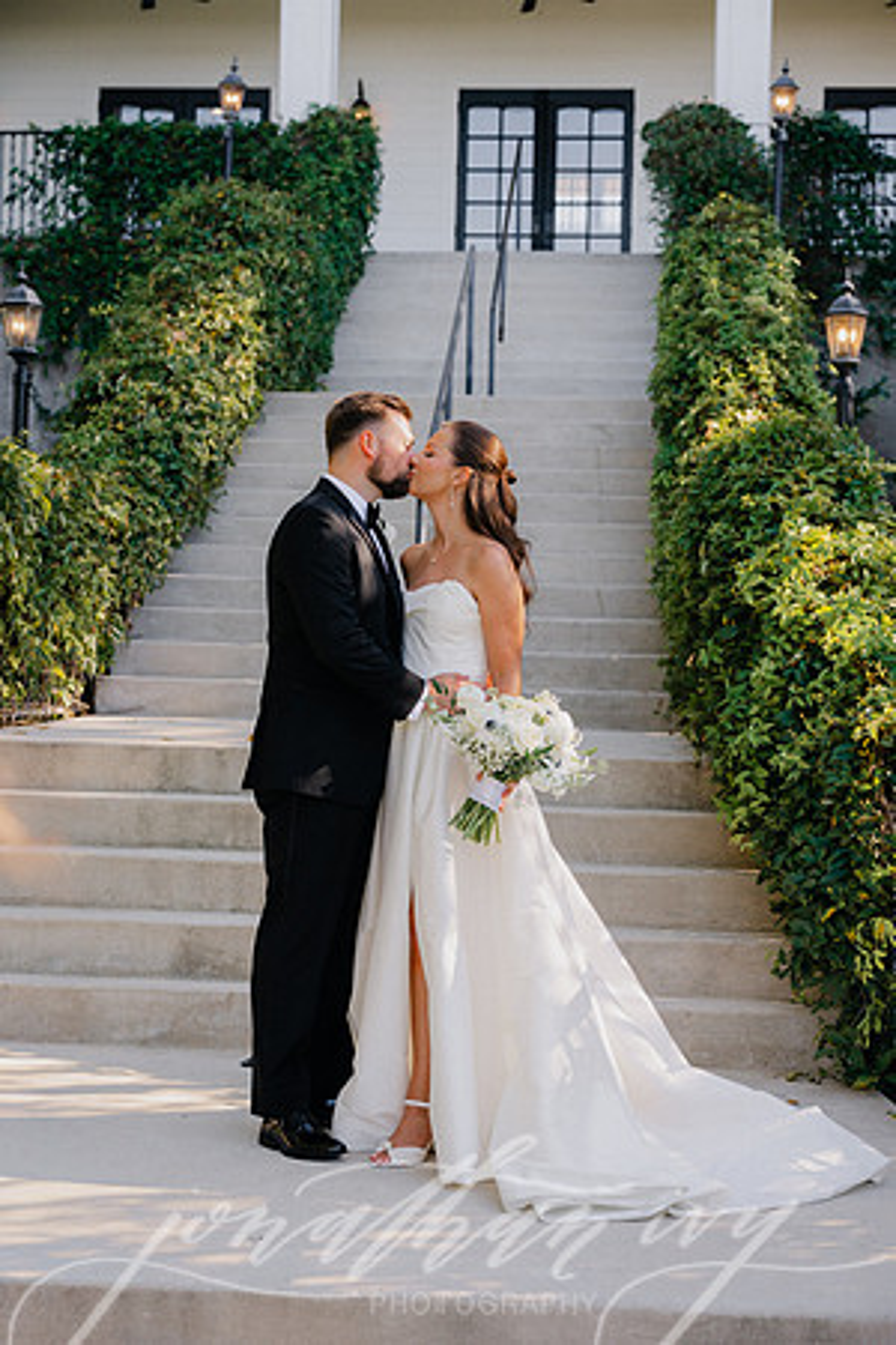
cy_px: 672
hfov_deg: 23.8
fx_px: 2128
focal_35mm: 57
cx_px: 448
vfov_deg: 35.1
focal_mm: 57
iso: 200
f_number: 3.5
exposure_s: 1/1000
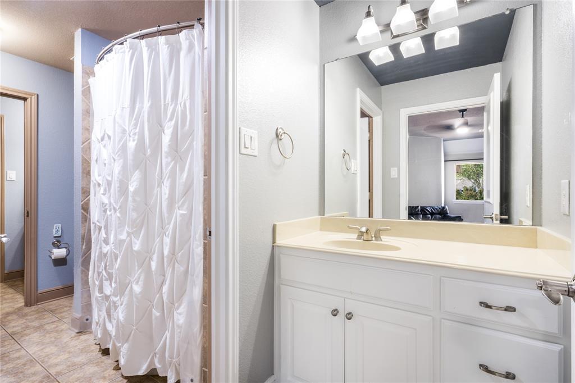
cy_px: 192
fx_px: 255
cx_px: 288
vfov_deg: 73.7
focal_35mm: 16
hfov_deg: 96.8
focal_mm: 16
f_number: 10
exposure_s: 1/2.5
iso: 320
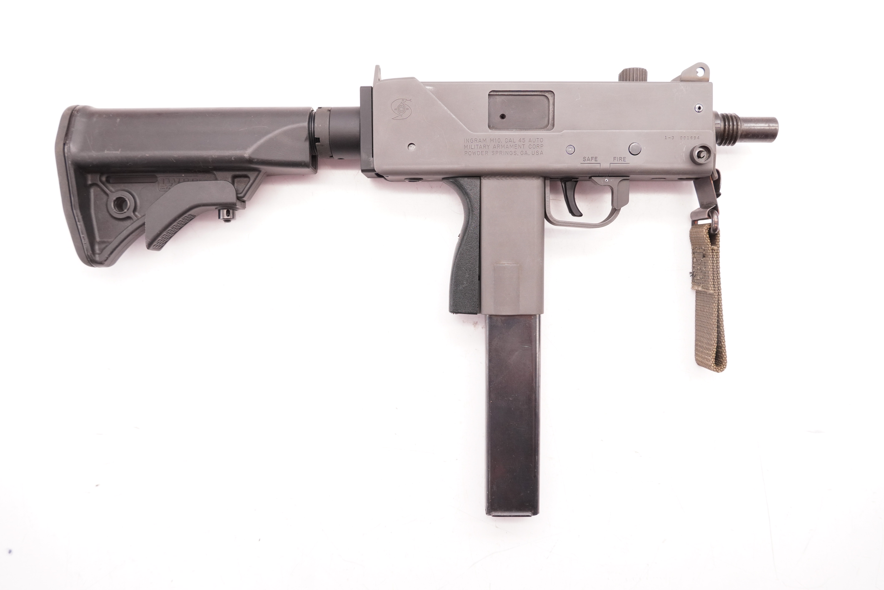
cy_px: 295
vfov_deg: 48.0
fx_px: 663
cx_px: 442
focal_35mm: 27
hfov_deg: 67.4
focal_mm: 18
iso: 1000
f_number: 5.6
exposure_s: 1/125
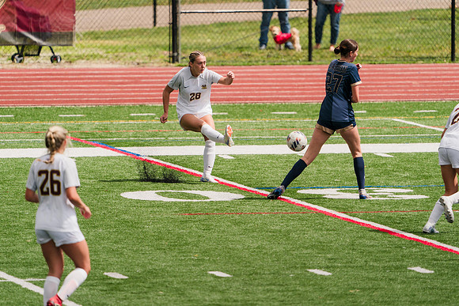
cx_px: 230
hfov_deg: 3.9
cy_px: 153
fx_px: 6682
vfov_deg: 2.6
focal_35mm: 524
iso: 320
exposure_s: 1/1600
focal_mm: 524
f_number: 6.3
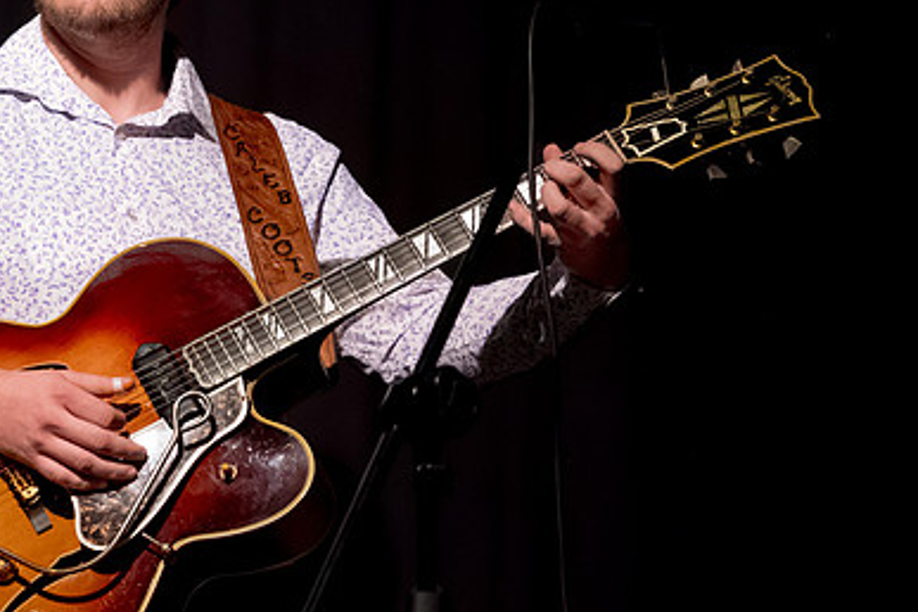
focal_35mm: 177
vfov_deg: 7.8
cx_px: 292
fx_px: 4513
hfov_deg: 11.6
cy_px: 200
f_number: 6.3
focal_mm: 118
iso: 8000
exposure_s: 1/125
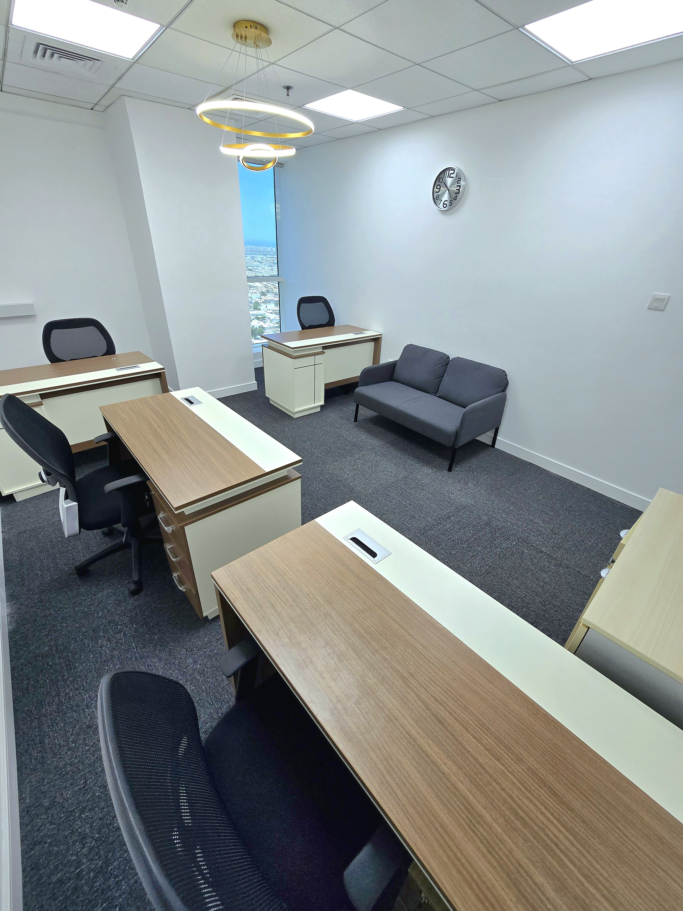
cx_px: 342
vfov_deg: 106.2
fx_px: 342
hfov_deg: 89.9
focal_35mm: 13
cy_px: 456
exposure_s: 1/139
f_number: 2.2
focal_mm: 2.2
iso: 50
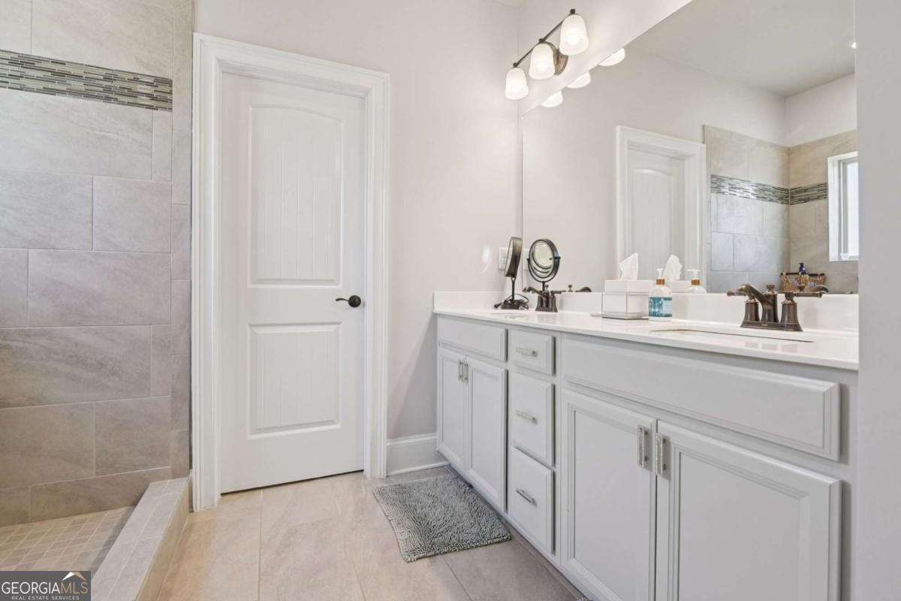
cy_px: 300
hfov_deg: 96.7
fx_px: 400
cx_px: 450
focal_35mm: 16
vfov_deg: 73.7
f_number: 8
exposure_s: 1/40
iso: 200
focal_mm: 16
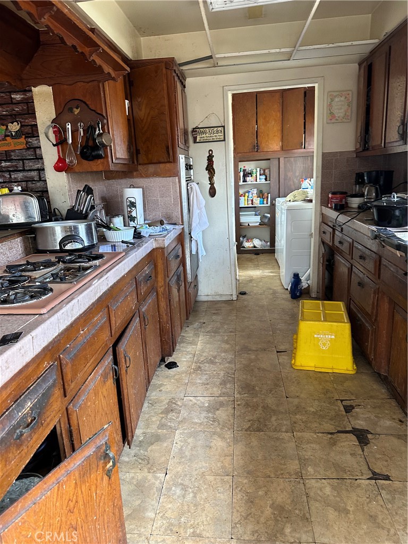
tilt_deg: -12.7
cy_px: 272
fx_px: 377
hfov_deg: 56.8
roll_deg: +3.2
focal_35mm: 24
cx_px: 204
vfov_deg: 71.6
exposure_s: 1/60
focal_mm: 6.86
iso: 250
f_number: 1.78
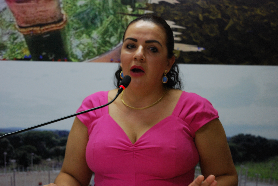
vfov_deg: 19.8
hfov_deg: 29.2
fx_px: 533
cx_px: 139
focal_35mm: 69
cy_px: 93
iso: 400
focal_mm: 46
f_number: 5.3
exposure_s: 1/20
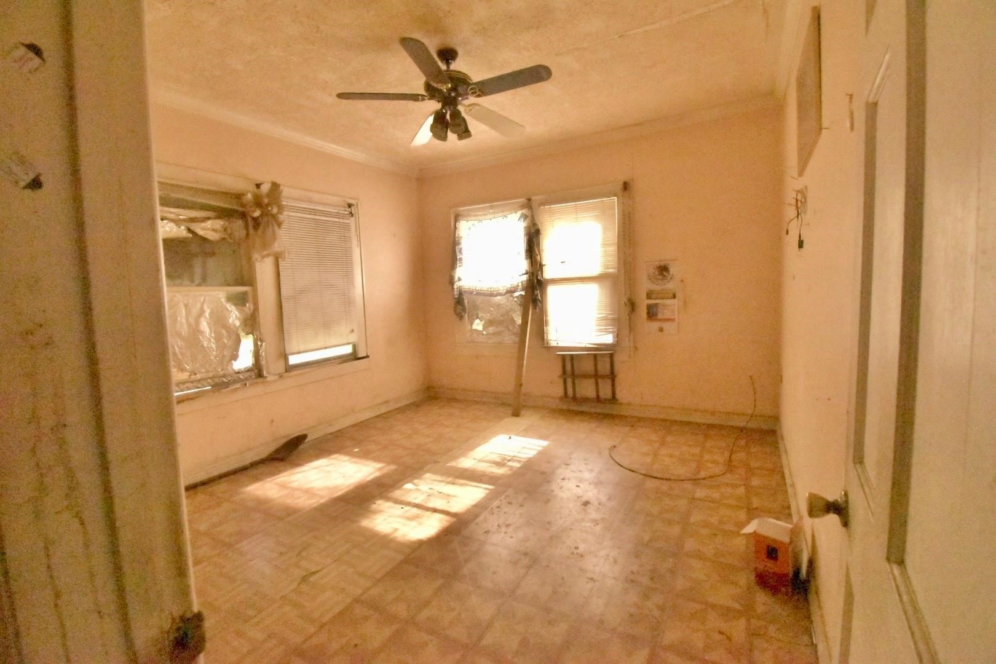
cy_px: 332
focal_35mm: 15
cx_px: 498
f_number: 9
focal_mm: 10
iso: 25600
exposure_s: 1/400
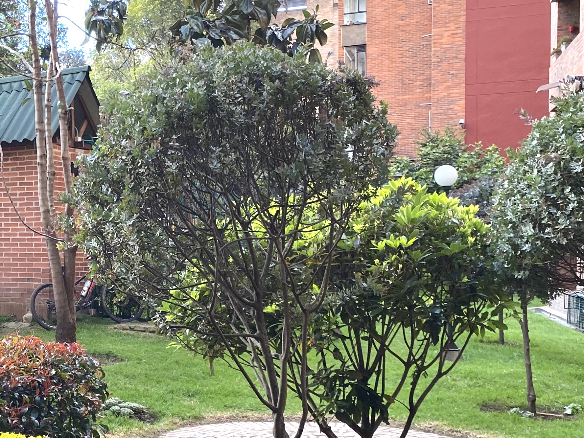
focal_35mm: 59
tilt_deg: -3.9
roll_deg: +0.7
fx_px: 995
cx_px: 20
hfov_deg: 30.7
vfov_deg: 24.6
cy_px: 306
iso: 100
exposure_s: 1/122
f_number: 1.8
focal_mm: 4.25
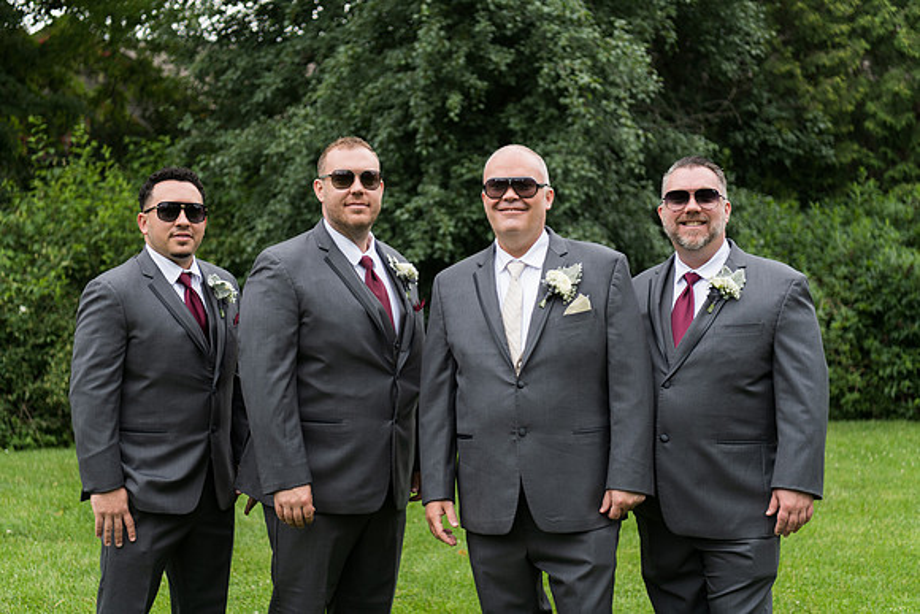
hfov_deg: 35.6
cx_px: 460
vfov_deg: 24.2
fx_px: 1431
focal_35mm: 56
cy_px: 307
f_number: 2.8
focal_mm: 56
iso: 110
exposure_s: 1/500
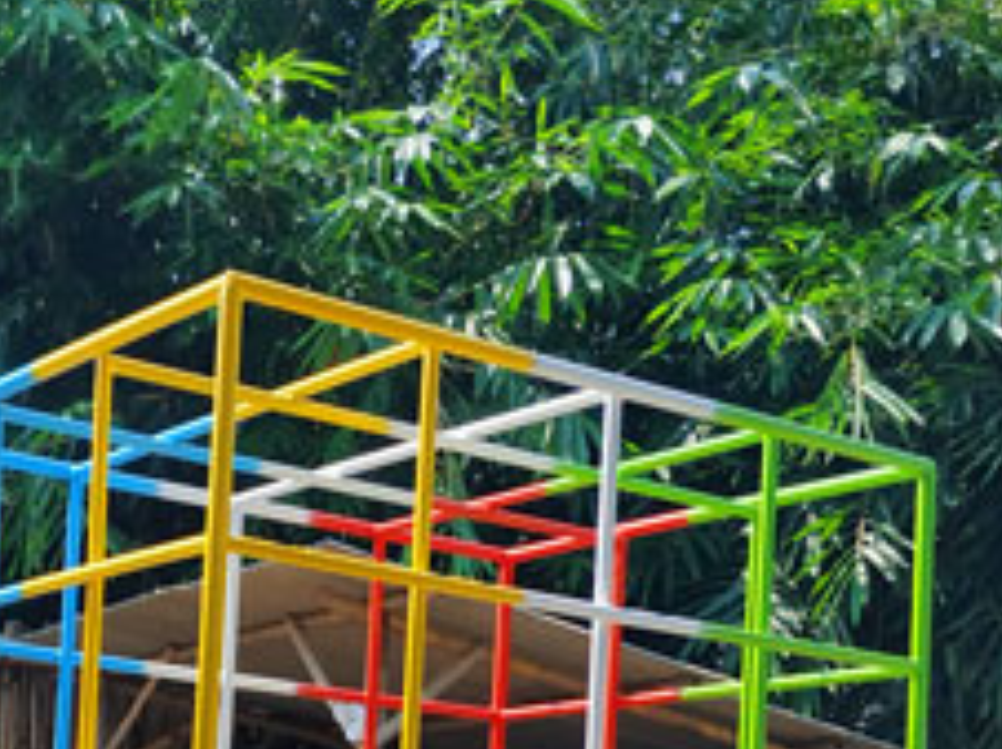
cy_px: 824
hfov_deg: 28.4
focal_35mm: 68
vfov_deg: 20.6
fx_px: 1966
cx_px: 333
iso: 250
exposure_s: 1/1968
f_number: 1.9
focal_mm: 3.94
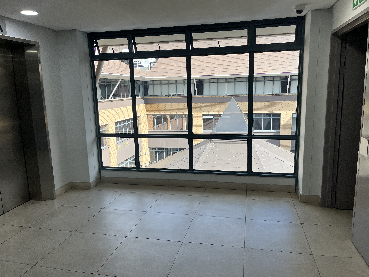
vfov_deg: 53.1
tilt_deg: -11.9
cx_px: 184
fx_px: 277
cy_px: 138
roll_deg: +0.0
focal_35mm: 26
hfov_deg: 67.3
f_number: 1.6
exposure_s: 1/307
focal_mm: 5.1
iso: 50
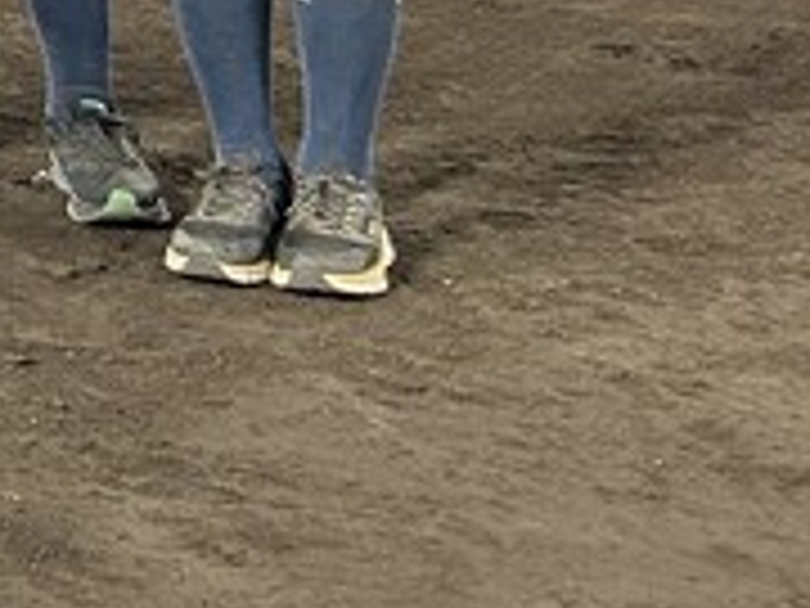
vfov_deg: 9.9
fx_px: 3042
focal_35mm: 130
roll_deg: +0.1
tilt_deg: +5.5
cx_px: -1084
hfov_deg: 12.3
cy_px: -871
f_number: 1.5
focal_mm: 5.7
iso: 125
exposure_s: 1/121
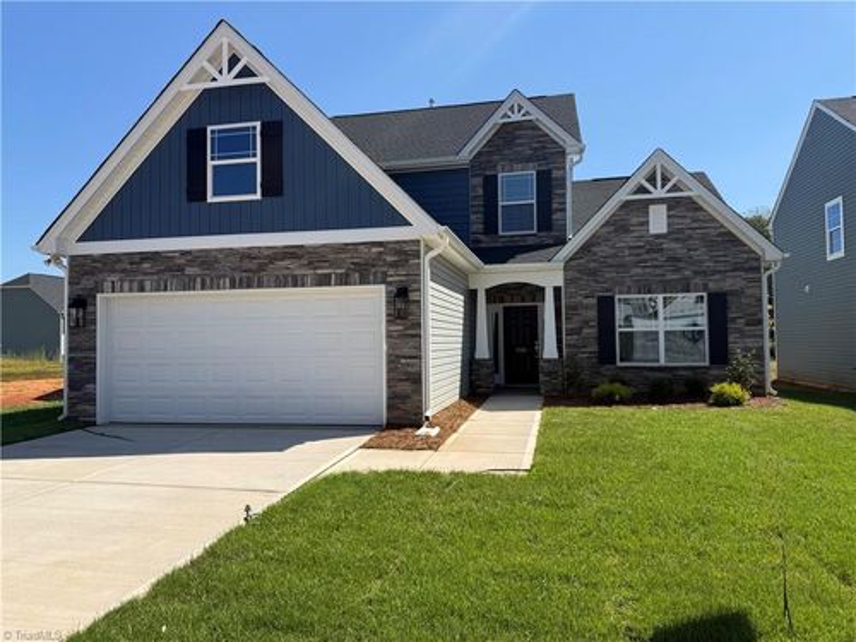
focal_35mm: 24
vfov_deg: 56.8
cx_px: 428
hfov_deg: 71.6
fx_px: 593
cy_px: 321
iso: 80
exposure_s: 1/4405
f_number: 1.78
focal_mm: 6.76
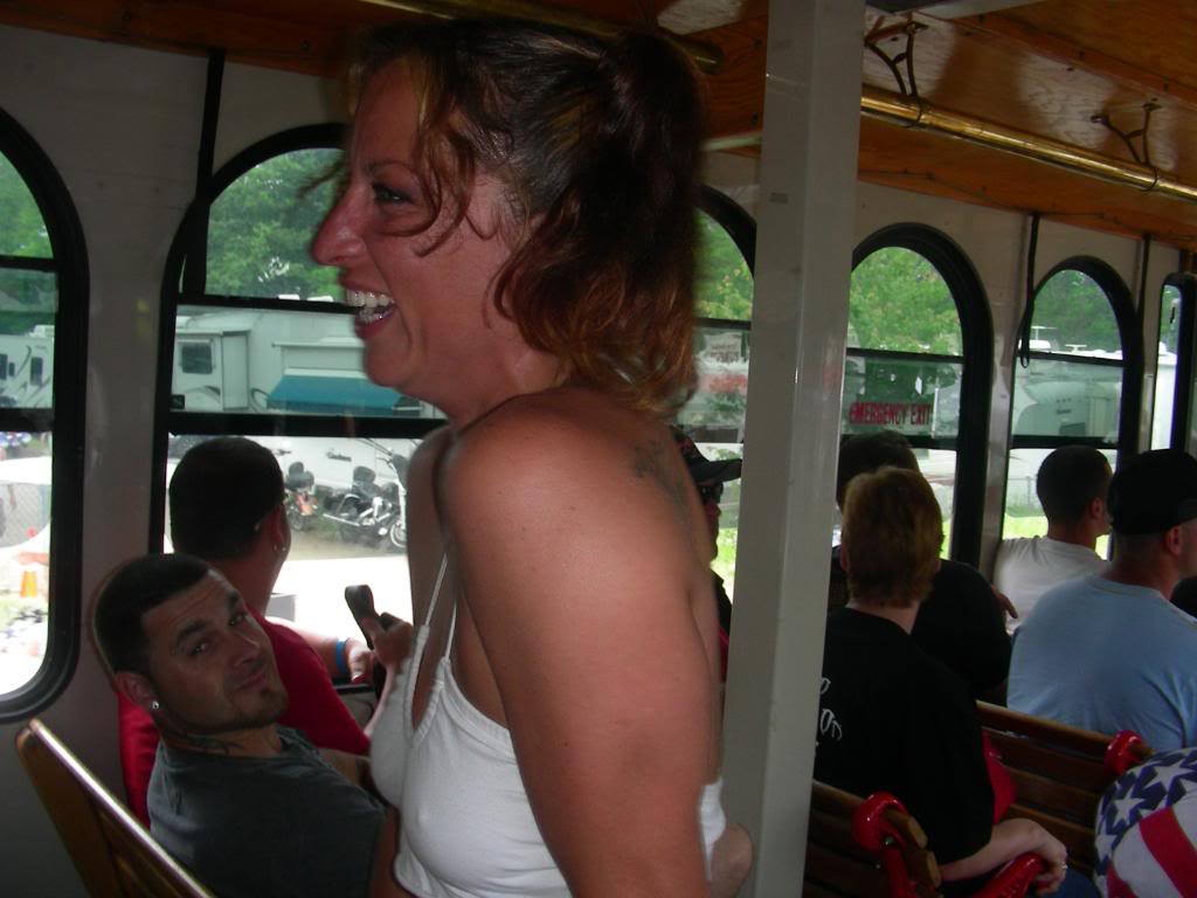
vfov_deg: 37.7
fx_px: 1314
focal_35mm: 38
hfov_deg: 49.0
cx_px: 598
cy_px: 449
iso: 50
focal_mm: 6.3
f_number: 3.5
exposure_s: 1/60.1
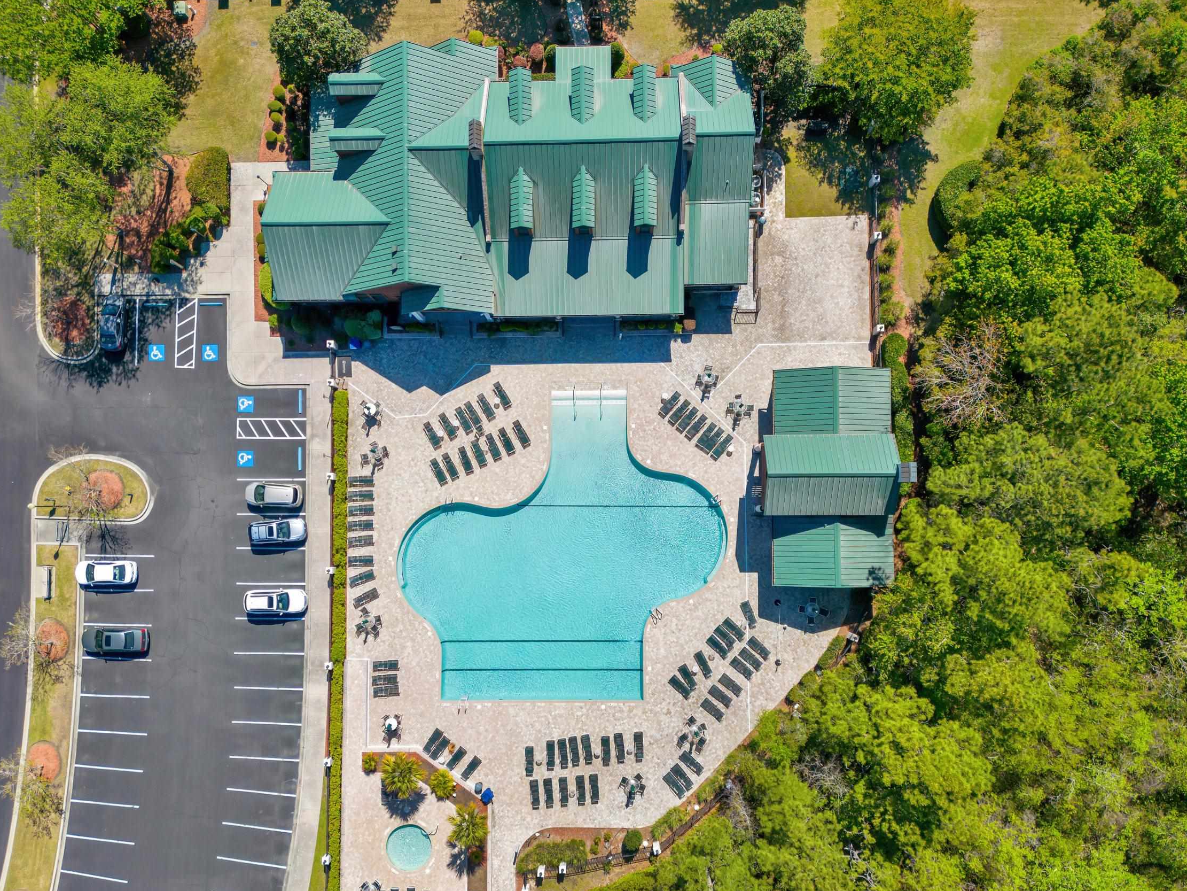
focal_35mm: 27
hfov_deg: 65.3
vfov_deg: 51.3
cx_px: 577
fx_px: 926
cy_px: 490
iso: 200
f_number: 1.7
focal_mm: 6.72
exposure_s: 1/2000
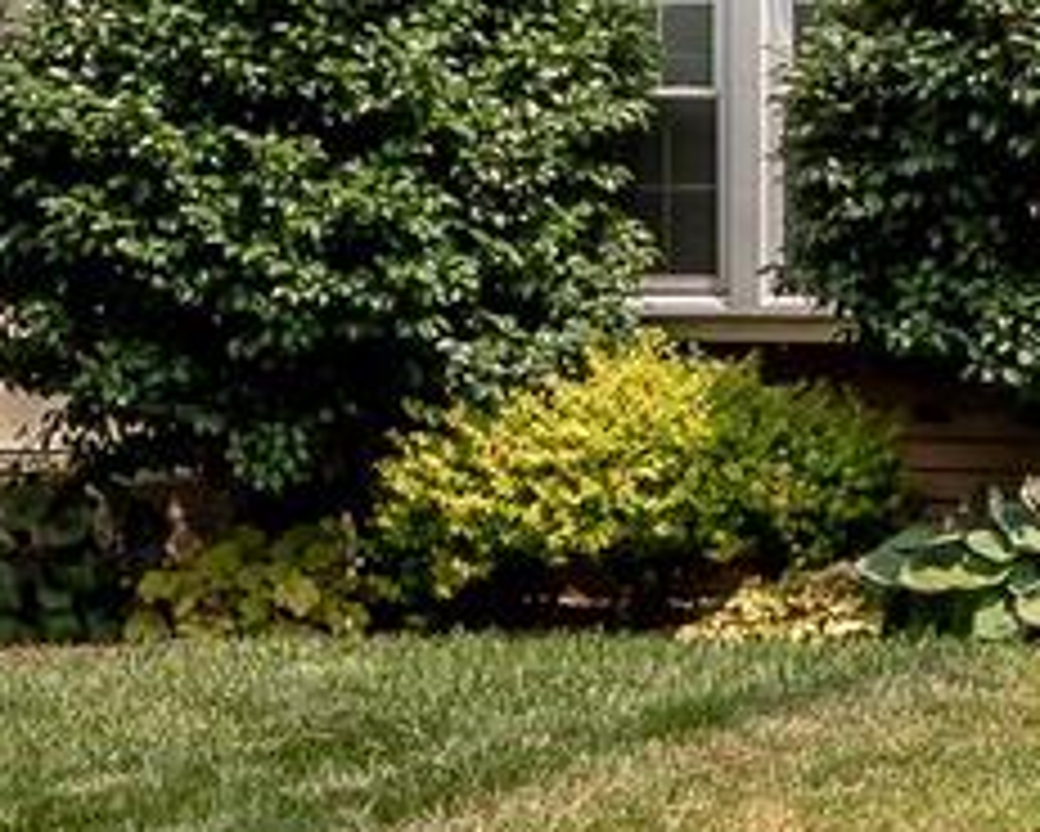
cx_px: 2012
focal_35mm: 126
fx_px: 3878
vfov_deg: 12.3
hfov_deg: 13.4
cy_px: 385
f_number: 16
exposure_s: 1/400
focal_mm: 21.5
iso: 400
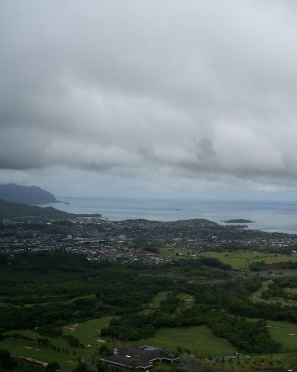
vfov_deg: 36.7
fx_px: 560
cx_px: 237
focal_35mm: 51
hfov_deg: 29.0
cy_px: 186
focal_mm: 8
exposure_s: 1/750
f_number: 5.6
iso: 100
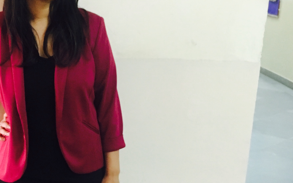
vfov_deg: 18.4
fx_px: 559
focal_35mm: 70
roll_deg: -0.9
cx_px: 58
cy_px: 158
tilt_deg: -19.4
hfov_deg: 28.7
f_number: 2.2
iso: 400
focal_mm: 4.15
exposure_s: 1/17
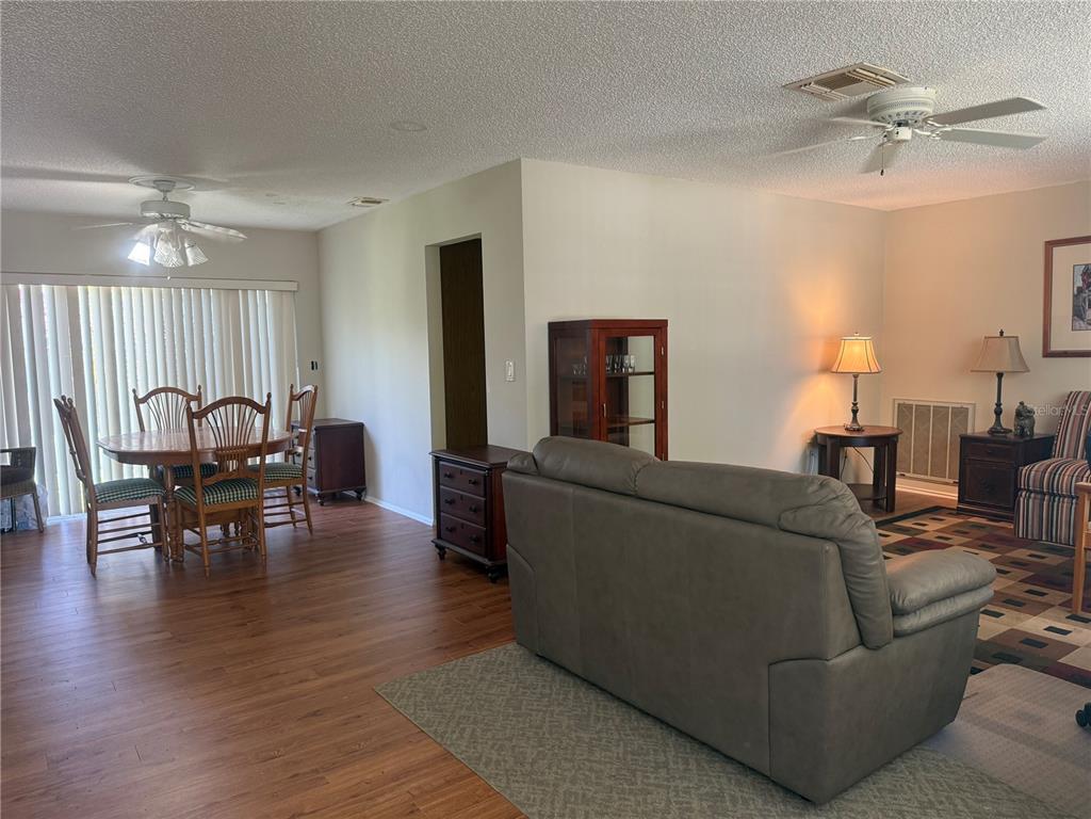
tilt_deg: -5.0
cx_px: 546
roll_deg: +0.5
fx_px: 756
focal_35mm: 24
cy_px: 410
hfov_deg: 71.6
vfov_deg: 56.8
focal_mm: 6.76
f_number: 1.78
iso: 200
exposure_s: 1/76
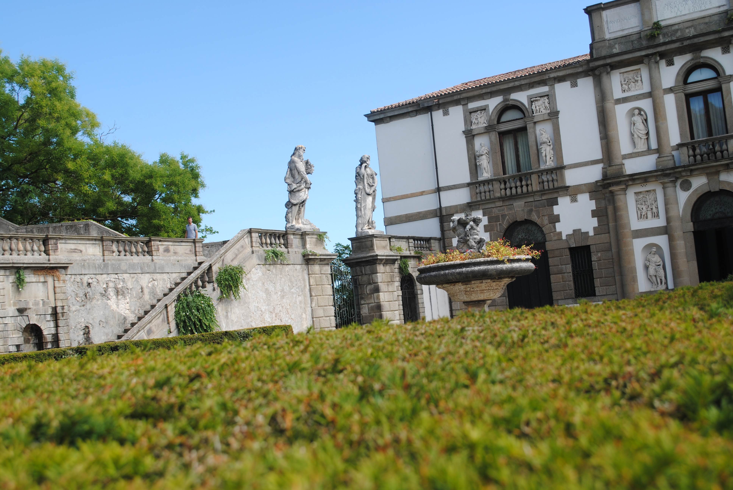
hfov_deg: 43.6
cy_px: 245
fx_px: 917
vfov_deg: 29.9
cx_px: 366
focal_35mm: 45
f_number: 7.1
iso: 100
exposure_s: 1/200
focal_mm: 30
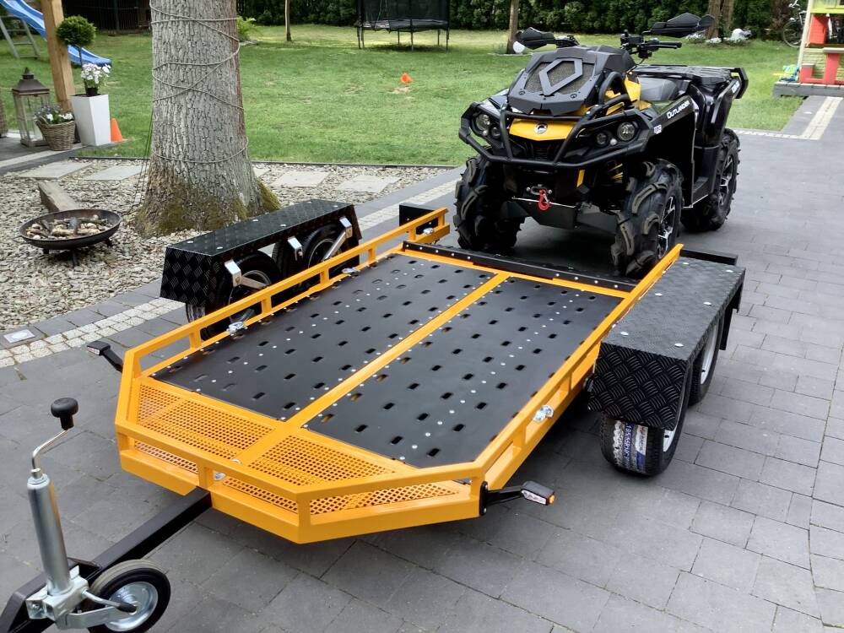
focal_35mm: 31
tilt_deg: -23.7
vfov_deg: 45.4
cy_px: 316
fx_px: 756
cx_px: 422
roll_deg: -0.8
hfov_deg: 58.4
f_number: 2.4
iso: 32
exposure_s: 1/120
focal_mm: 3.3
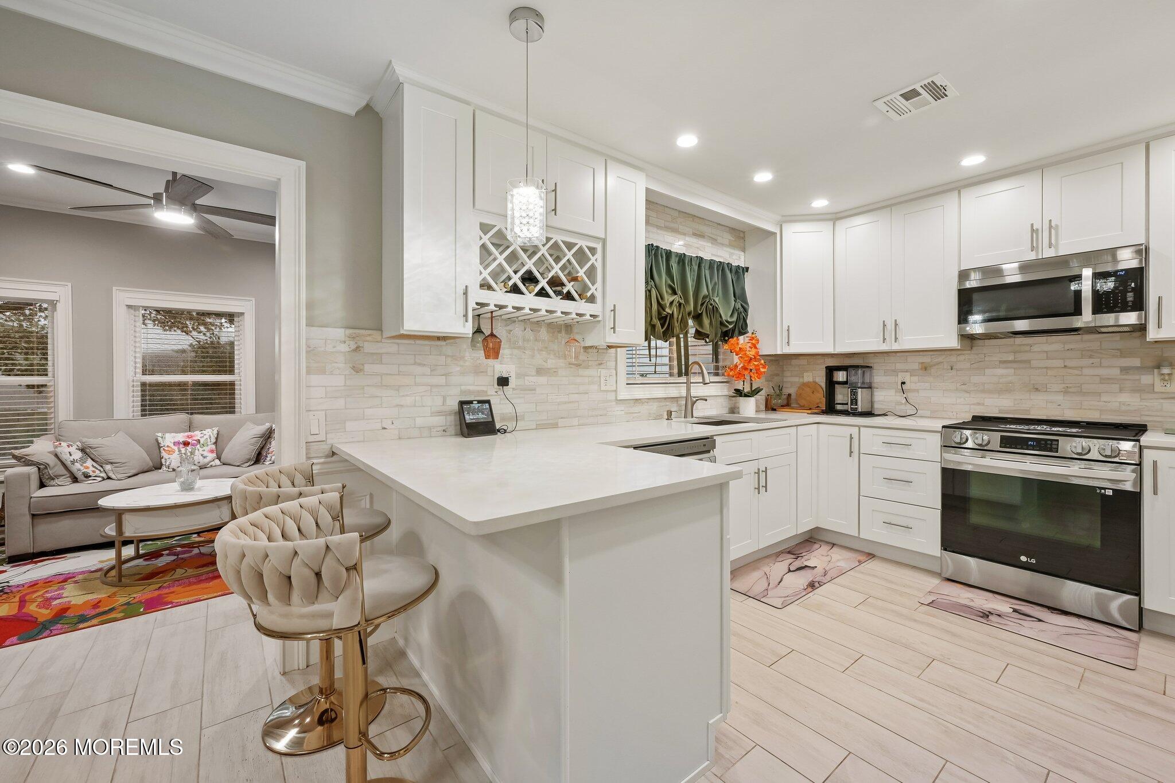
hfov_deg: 104.3
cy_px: 392
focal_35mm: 14
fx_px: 457
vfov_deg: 81.2
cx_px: 588
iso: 400
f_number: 11
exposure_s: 1/13
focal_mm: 14
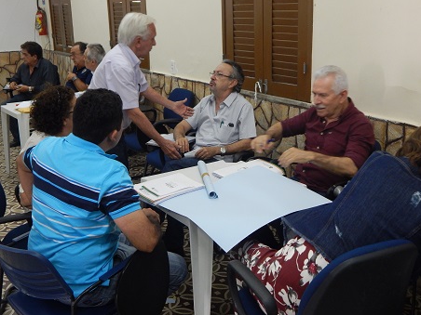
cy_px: 150
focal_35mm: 42
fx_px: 511
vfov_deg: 34.3
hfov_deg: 44.8
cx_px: 203
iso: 400
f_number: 3.4
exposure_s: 1/30
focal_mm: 6.8
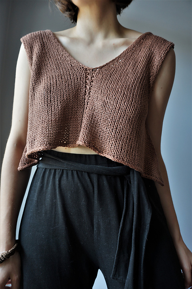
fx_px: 193
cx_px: 96
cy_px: 144
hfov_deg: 53.0
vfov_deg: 73.8
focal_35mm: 24
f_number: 4
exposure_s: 1/60
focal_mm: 16
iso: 250
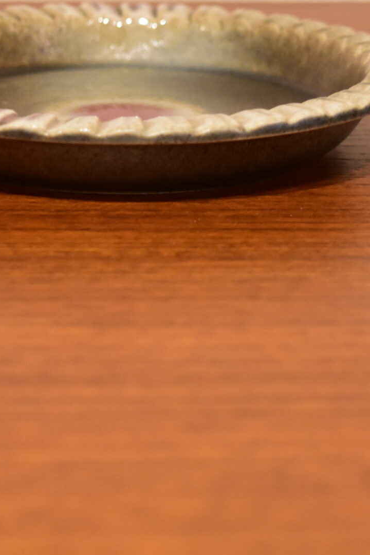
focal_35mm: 128
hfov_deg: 10.7
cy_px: 122
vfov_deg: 15.9
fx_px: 1973
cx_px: 132
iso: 1600
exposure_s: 1/60
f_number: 4.8
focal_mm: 36
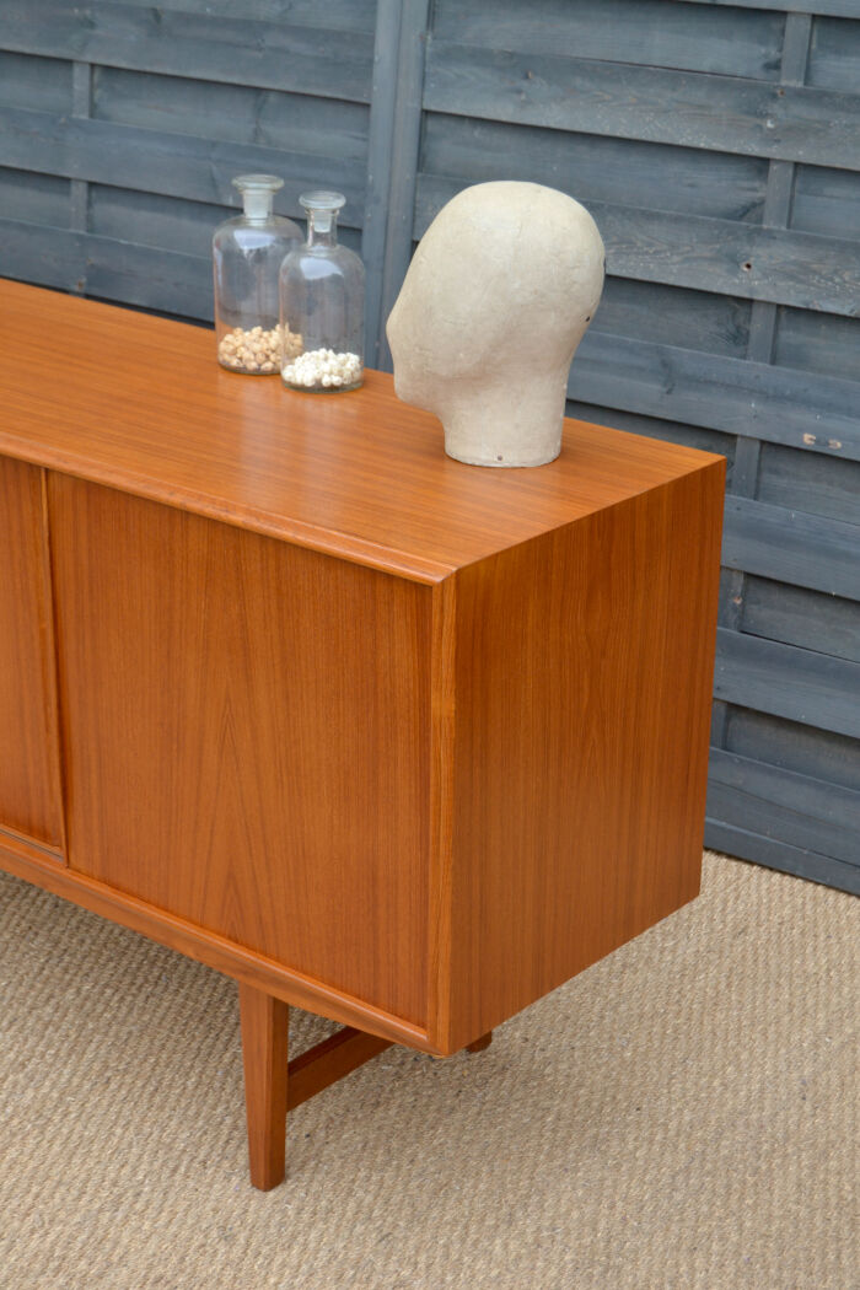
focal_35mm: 63
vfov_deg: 31.9
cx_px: 430
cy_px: 645
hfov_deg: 21.6
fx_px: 2257
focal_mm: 42
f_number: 5
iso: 280
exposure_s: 1/125
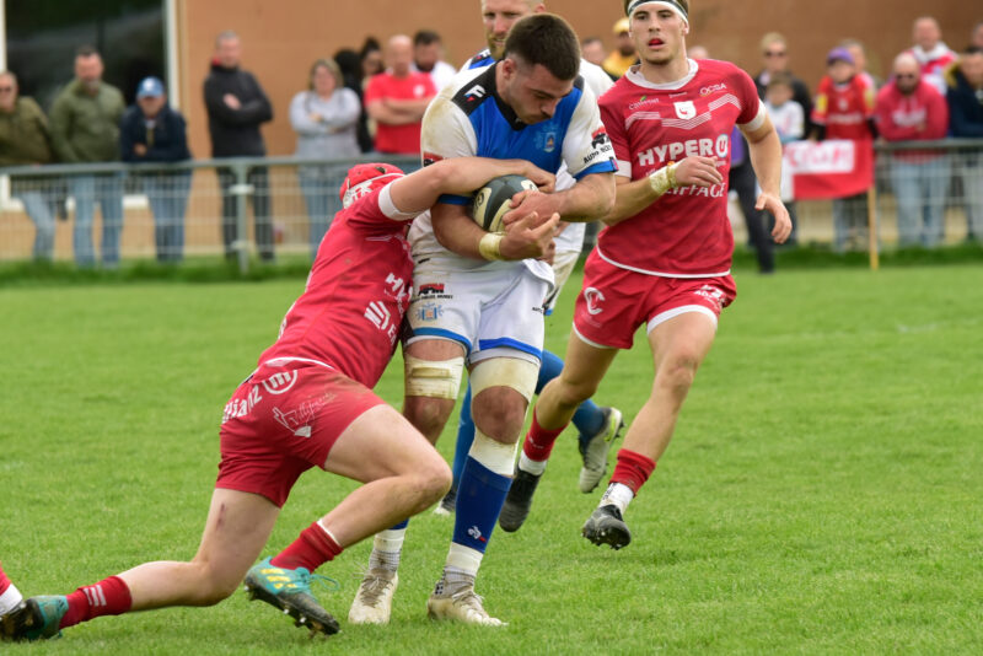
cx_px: 492
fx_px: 5463
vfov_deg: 6.9
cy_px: 328
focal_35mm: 200
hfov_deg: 10.3
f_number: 4.5
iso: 1000
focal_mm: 200
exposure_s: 1/1000
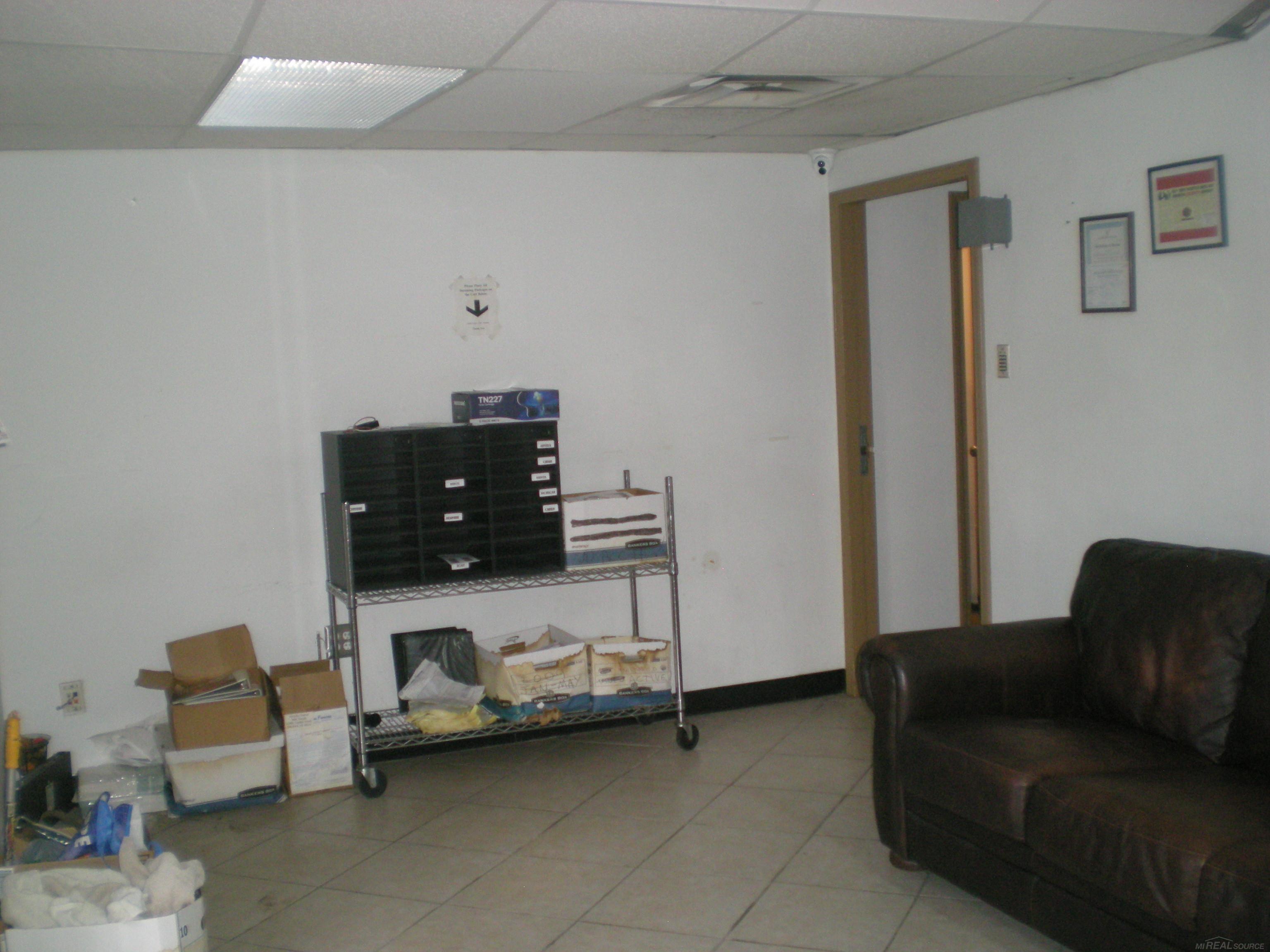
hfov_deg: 49.0
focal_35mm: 38
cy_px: 476
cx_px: 635
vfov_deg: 37.7
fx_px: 1394
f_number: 3.1
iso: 241
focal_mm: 6.3
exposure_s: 1/60
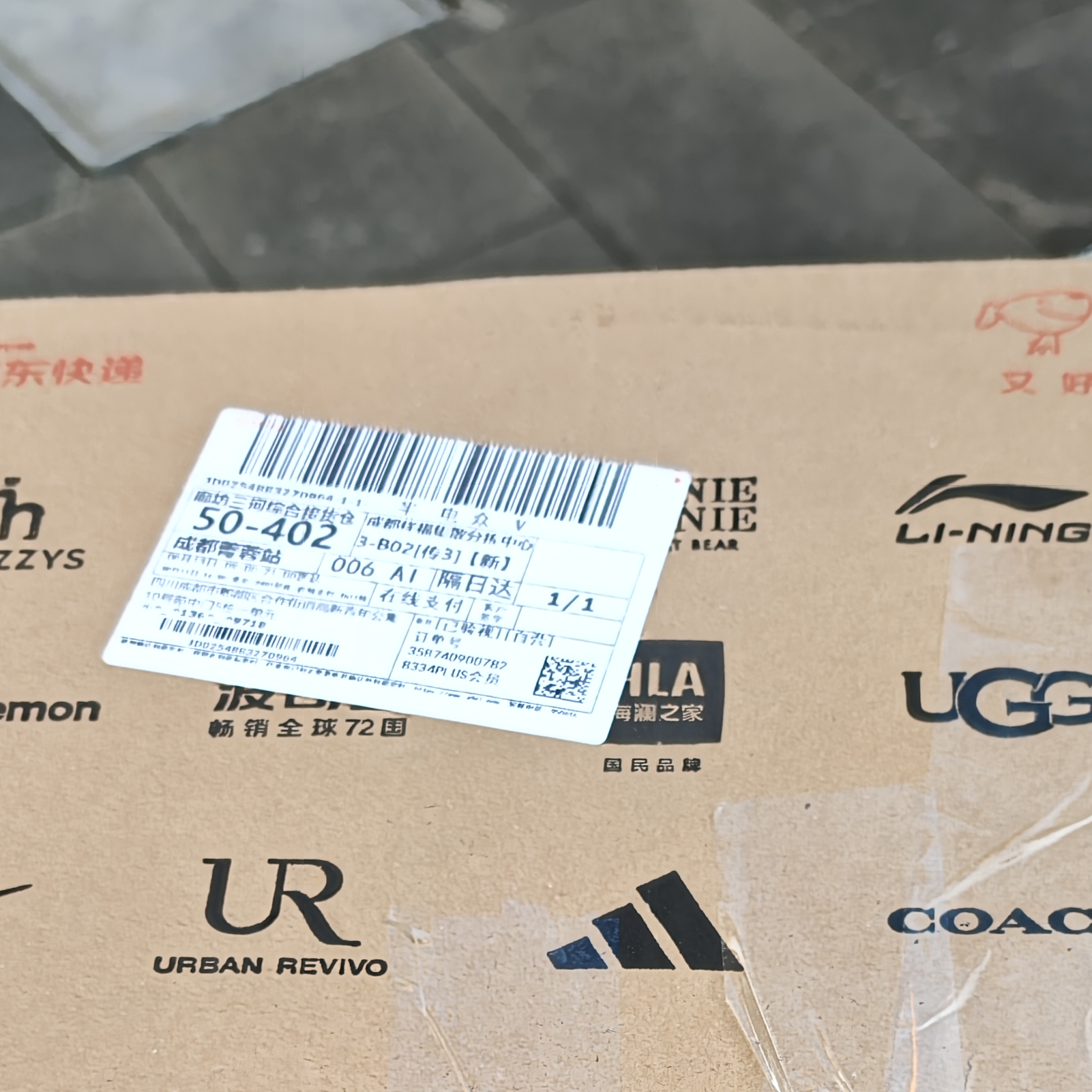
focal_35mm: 52
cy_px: 1195
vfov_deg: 29.6
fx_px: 1856
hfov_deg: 32.7
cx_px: 649
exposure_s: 1/182
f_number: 1.68
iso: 50
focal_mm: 6.45
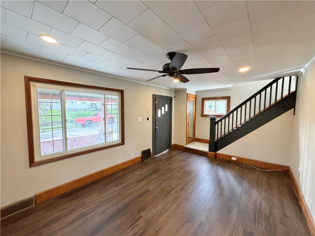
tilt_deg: -3.6
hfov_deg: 102.1
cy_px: 118
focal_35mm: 14
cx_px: 158
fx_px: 127
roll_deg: +0.6
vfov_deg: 85.7
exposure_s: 1/114
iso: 320
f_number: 2.2
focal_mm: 2.22
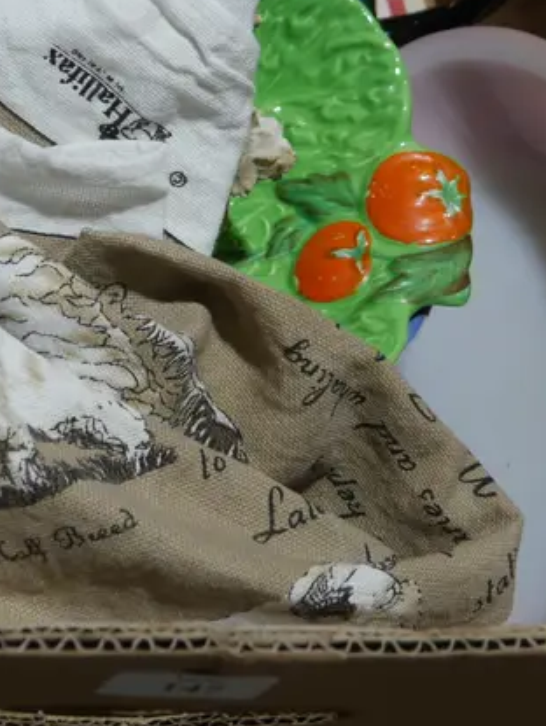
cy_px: 58
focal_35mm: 74
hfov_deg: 19.6
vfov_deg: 25.4
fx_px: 1554
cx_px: 80
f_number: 4
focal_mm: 15
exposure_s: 1/125
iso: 200
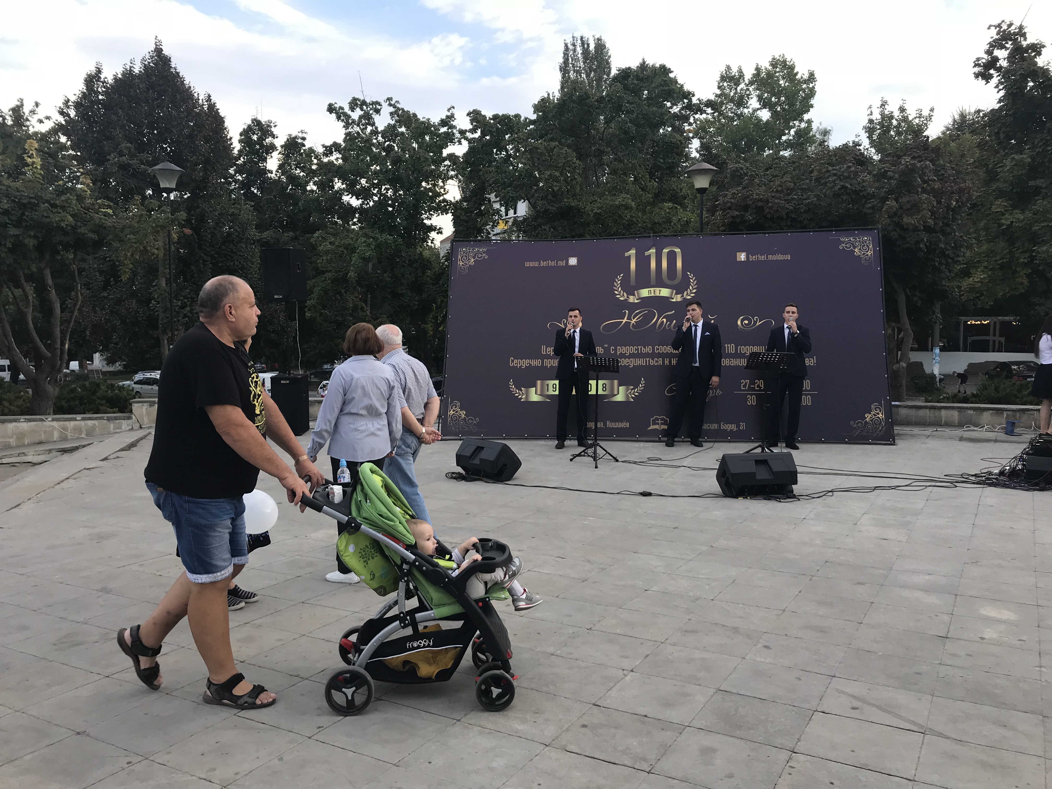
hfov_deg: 63.4
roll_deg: -0.5
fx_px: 851
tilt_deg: -5.6
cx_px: 526
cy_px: 394
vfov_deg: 49.7
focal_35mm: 28
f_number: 1.8
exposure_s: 1/297
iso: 20
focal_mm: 3.99
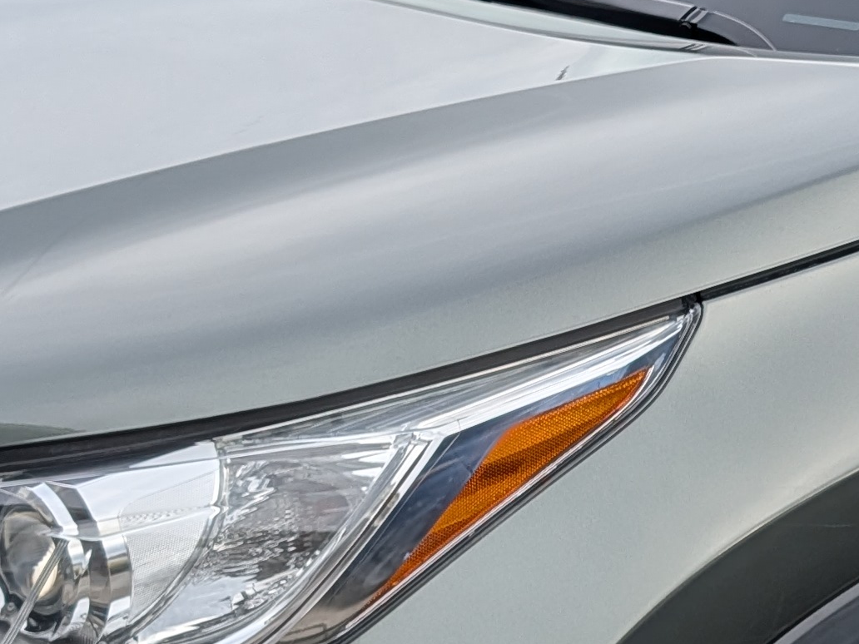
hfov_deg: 19.5
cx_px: 1019
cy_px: 480
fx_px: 2357
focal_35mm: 95
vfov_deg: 15.5
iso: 21
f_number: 1.68
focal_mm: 6.9
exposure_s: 1/235
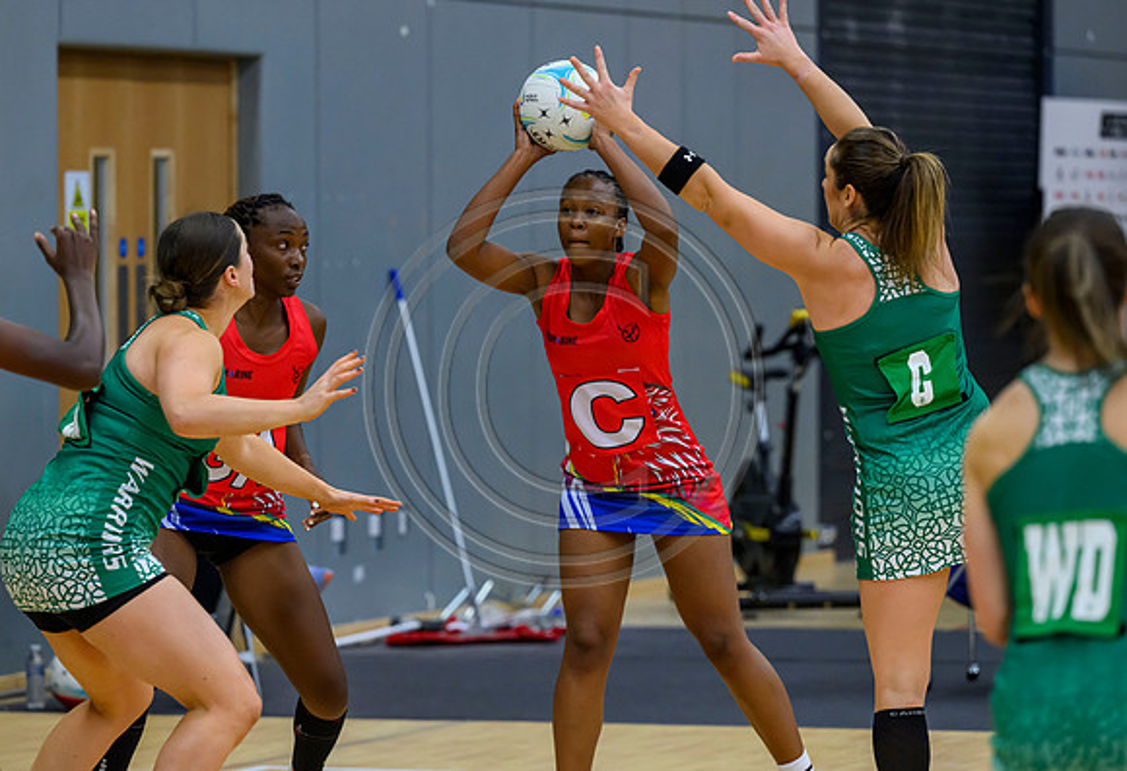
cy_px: 430
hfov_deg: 9.3
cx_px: 546
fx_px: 6917
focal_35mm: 219
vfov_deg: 6.4
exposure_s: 1/800
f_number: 4
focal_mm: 185
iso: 4000
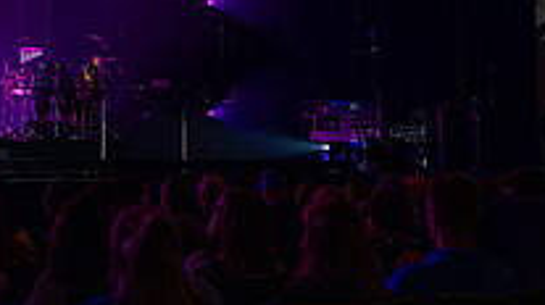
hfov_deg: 29.0
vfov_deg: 16.3
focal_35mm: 73
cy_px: 32
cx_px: 243
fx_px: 1054
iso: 500
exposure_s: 1/125
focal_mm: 24
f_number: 2.8
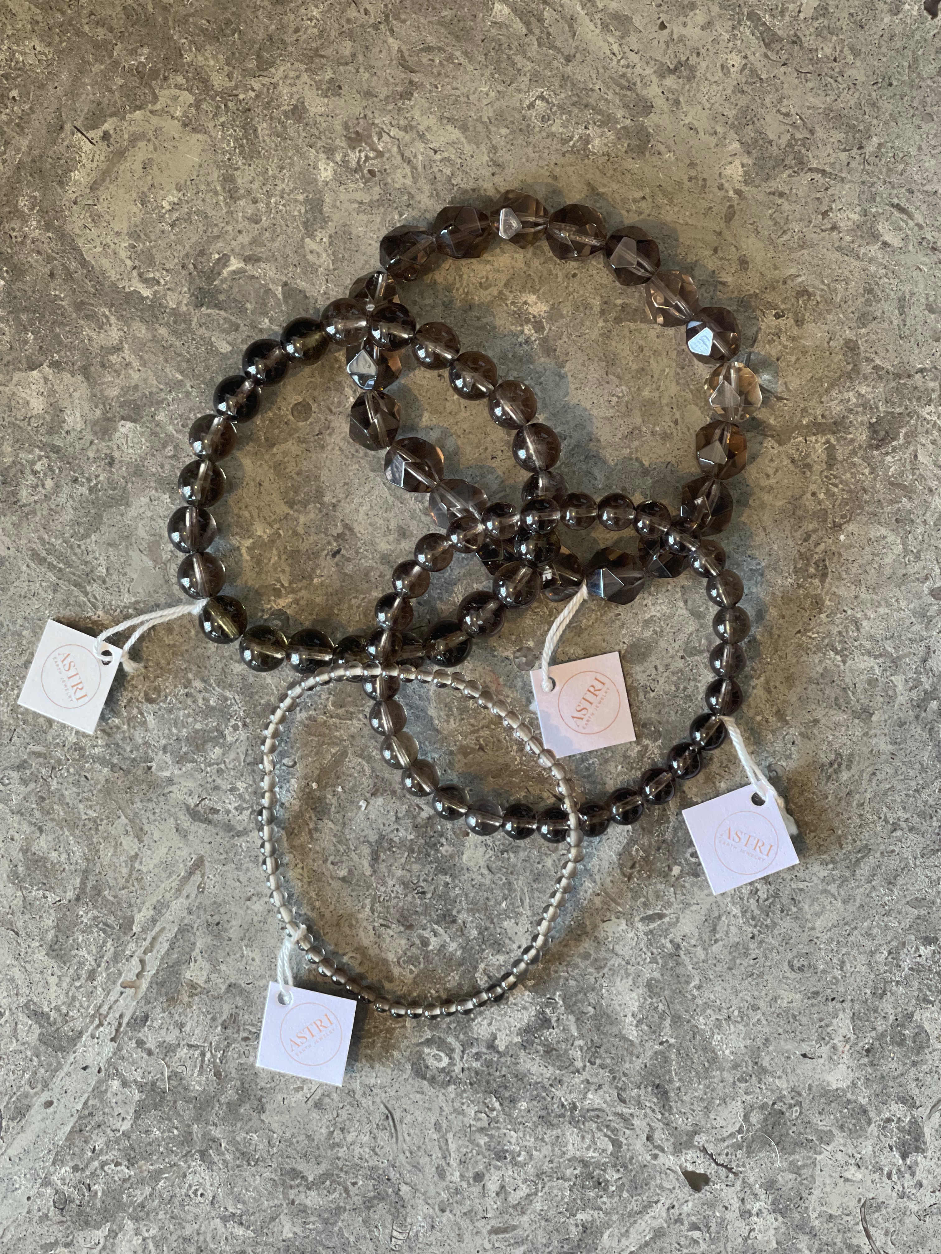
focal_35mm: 64
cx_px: 470
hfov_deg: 22.9
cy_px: 627
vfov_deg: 30.3
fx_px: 2320
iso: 160
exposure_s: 1/50
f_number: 2.2
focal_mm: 7.5
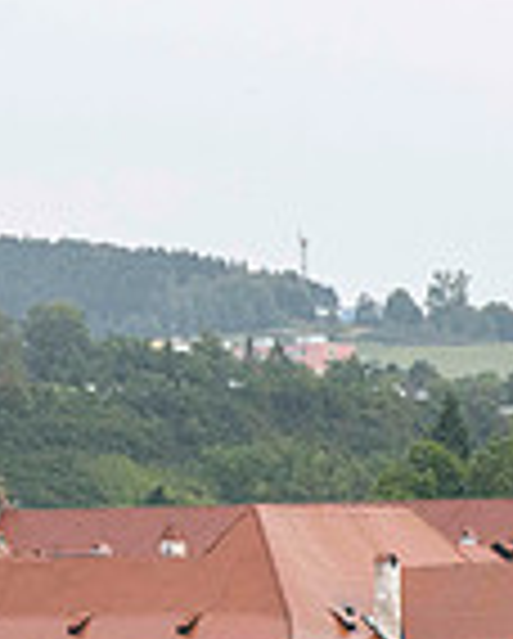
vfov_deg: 6.7
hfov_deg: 5.3
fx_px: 5435
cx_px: -515
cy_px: 584
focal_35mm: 287
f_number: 6.3
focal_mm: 70
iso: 1800
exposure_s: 1/160
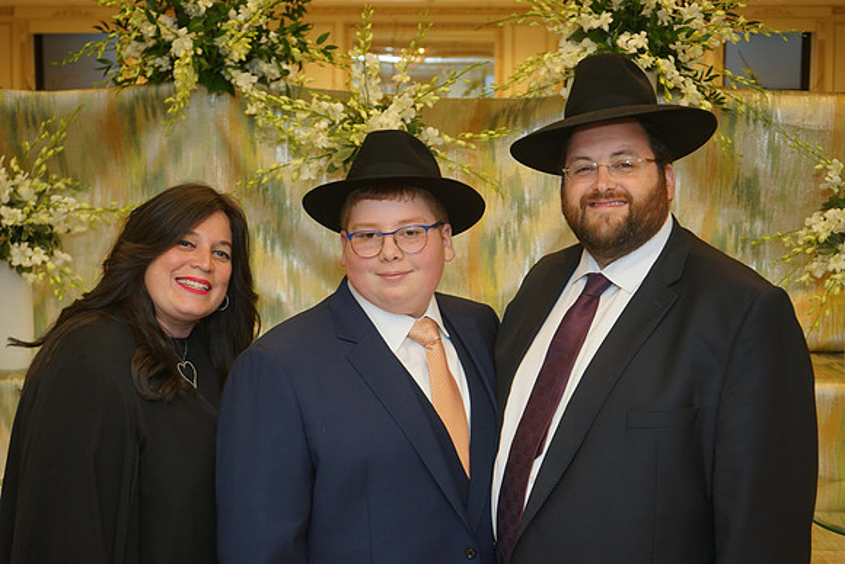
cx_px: 422
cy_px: 282
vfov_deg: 25.1
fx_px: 1268
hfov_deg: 36.9
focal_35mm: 54
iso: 400
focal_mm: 54
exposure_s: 1/100
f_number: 5.6
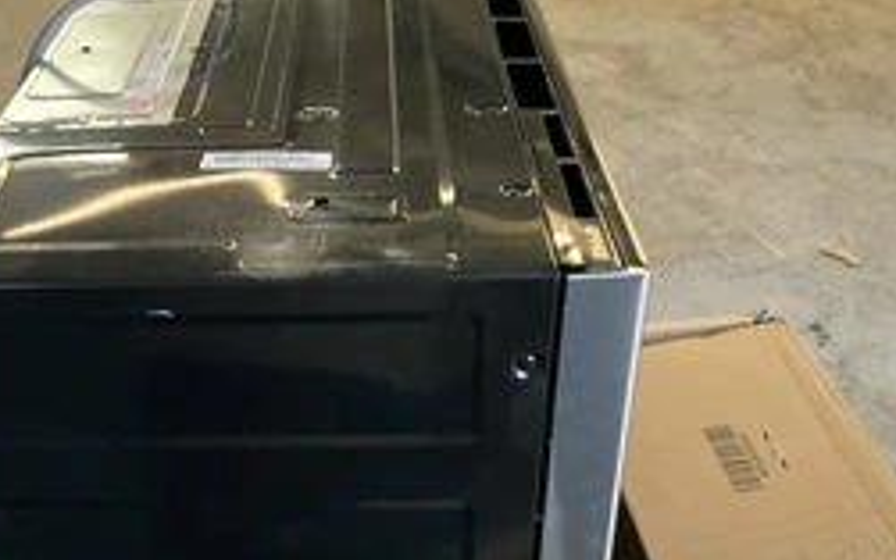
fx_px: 1197
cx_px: 271
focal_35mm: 49
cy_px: 417
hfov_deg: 40.3
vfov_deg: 26.0
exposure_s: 1/40
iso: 320
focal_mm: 3
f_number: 1.8
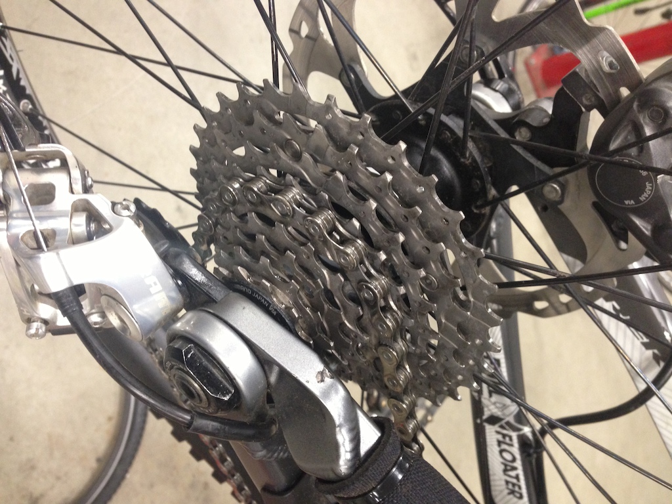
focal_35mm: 33
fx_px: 641
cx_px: 336
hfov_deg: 55.4
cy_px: 252
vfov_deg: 42.9
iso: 250
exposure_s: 1/20
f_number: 2.4
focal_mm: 4.13
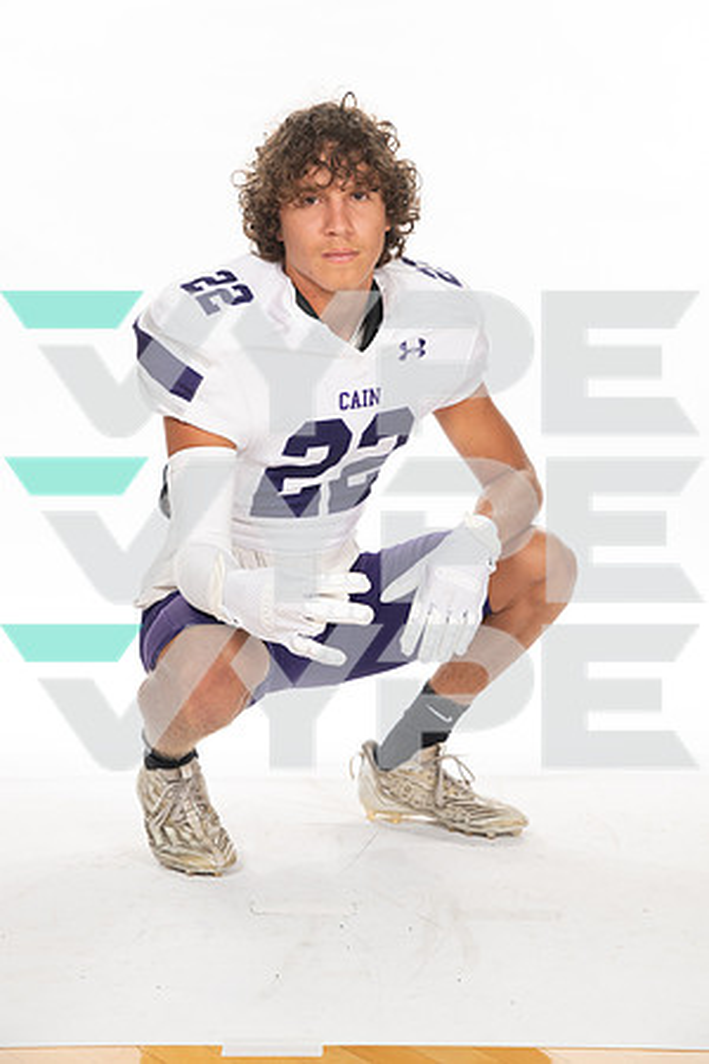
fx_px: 2068
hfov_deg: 19.5
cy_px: 532
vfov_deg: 28.8
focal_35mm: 70
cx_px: 354
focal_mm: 70
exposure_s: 1/320
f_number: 7.1
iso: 800
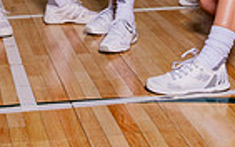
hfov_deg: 15.3
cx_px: 103
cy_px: -224
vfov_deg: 8.6
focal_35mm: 137
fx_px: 877
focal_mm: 28
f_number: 9
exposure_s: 1/250
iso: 200
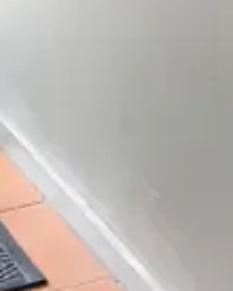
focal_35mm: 211
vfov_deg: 9.1
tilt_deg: -16.5
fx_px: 1815
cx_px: 727
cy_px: -28
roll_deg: -2.4
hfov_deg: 6.6
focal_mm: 4.15
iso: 32
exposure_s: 1/17
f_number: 2.2
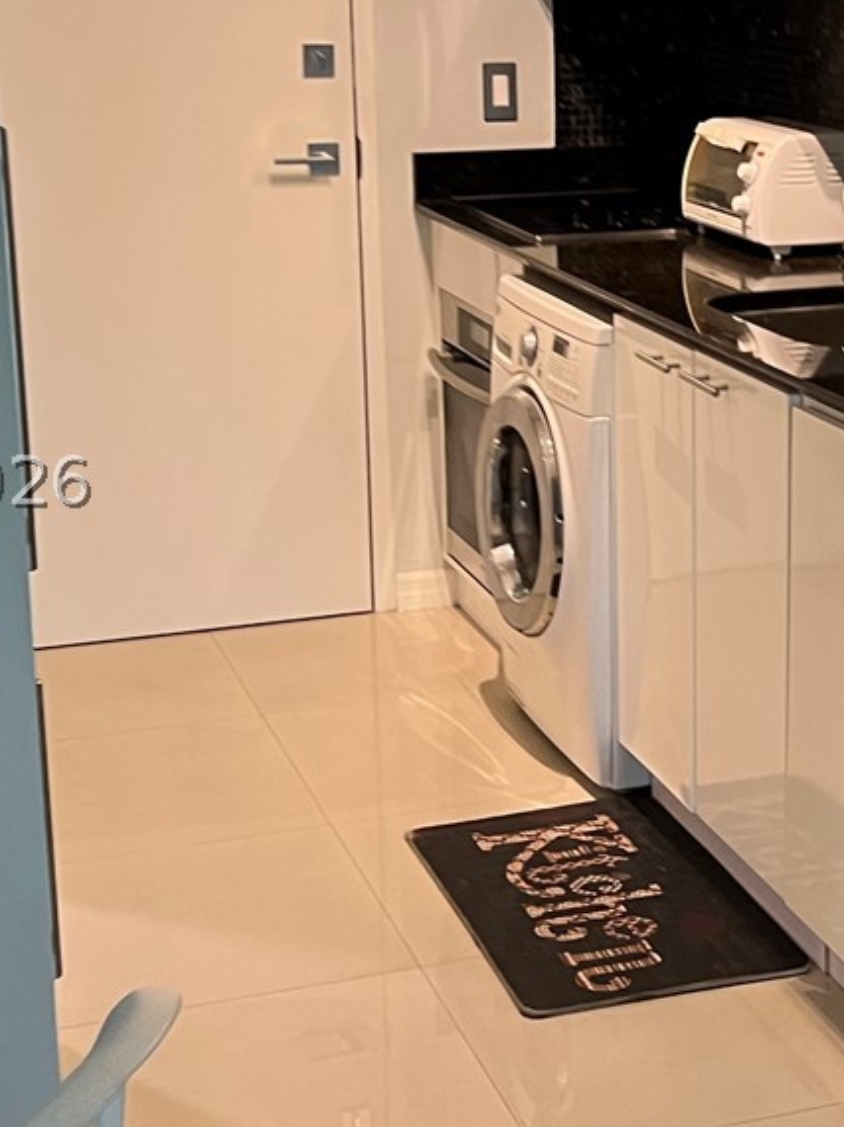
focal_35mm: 73
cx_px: 696
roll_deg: -1.0
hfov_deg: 19.9
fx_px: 2375
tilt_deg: -20.0
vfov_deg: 26.7
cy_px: 480
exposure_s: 1/60
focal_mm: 5.7
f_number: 1.5
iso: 125
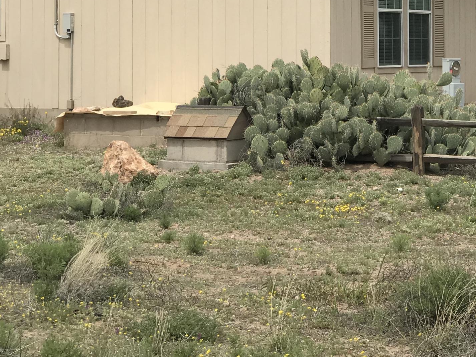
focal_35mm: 120
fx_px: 1650
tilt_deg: +1.0
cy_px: 24
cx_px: 372
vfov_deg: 12.2
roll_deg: -0.9
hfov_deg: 16.3
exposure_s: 1/1212
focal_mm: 6.6
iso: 20
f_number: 2.8
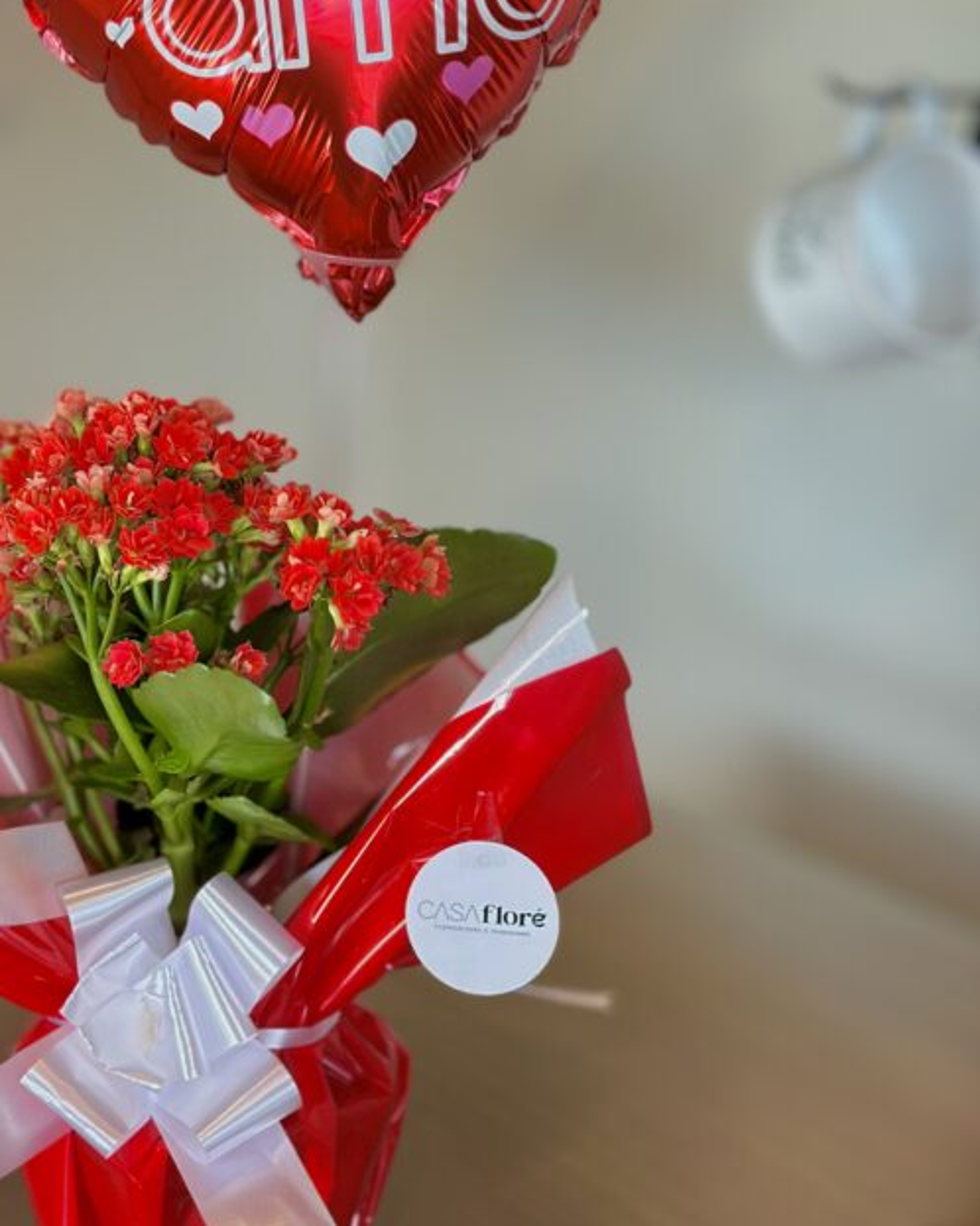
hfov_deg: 19.7
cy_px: 506
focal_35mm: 77
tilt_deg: -15.0
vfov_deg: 24.7
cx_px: 236
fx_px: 2793
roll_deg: +0.2
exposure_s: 1/287
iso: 80
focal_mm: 6.86
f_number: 1.78
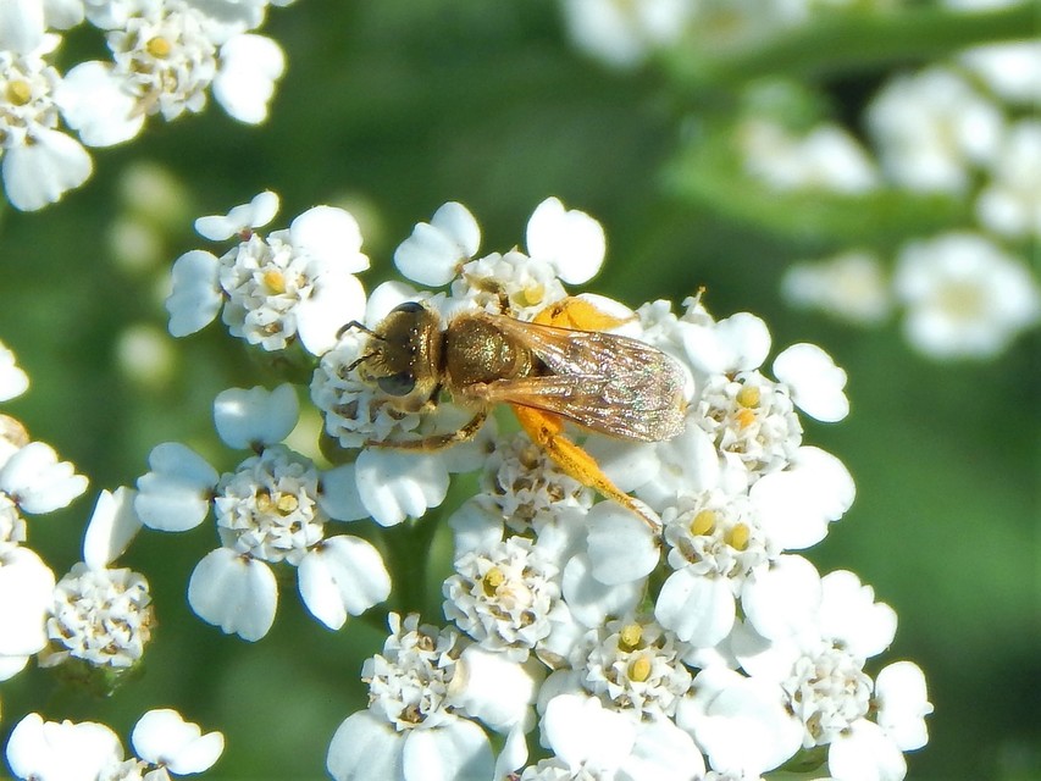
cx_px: 520
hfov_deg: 10.9
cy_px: 390
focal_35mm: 182
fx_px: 5474
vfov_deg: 8.2
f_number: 5.3
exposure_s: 1/400
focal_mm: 32.8
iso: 125
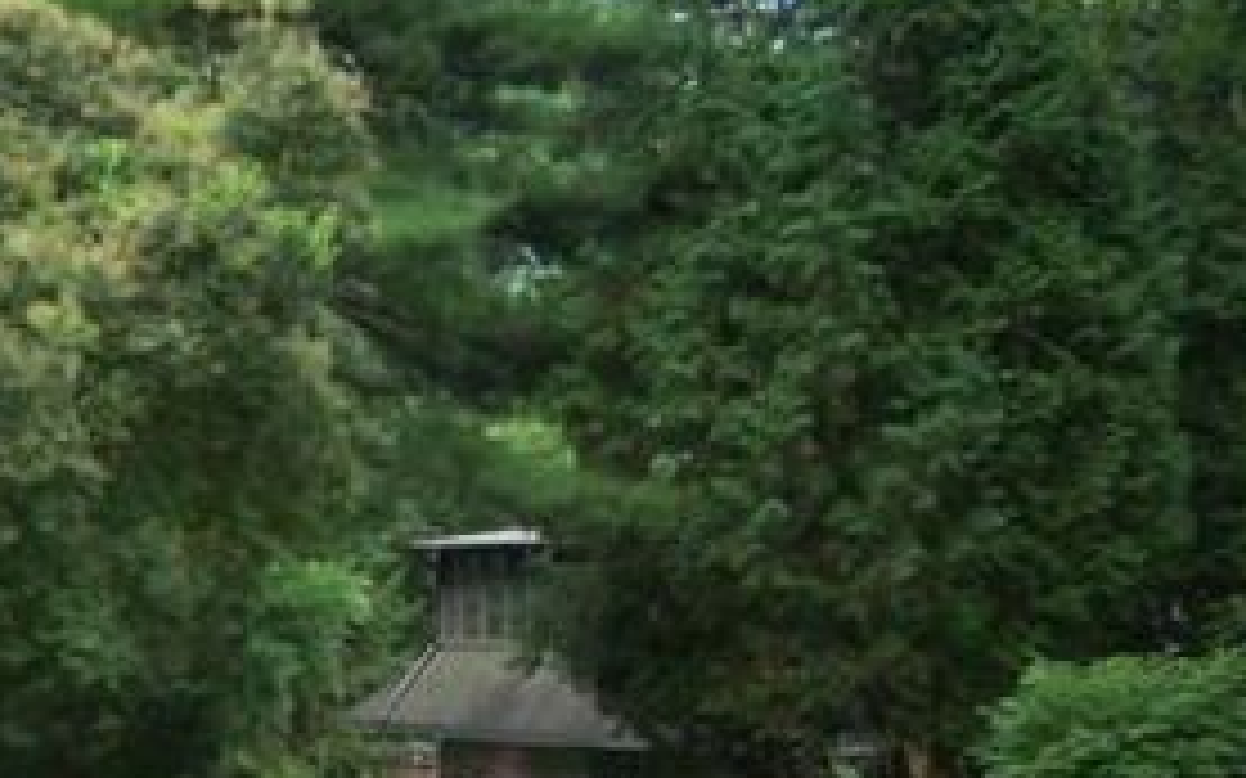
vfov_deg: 13.3
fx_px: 3293
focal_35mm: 97
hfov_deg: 21.3
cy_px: 774
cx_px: 376
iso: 140
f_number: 2.8
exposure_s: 1/125
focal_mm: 6.3
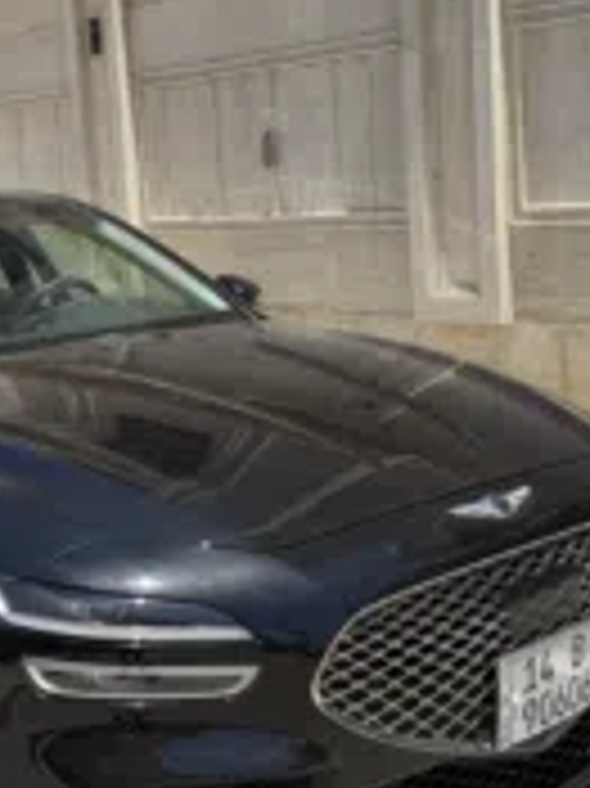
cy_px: 306
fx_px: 1251
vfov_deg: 34.8
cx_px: 171
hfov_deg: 26.3
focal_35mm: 55
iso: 80
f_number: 1.78
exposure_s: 1/3584
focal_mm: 6.76
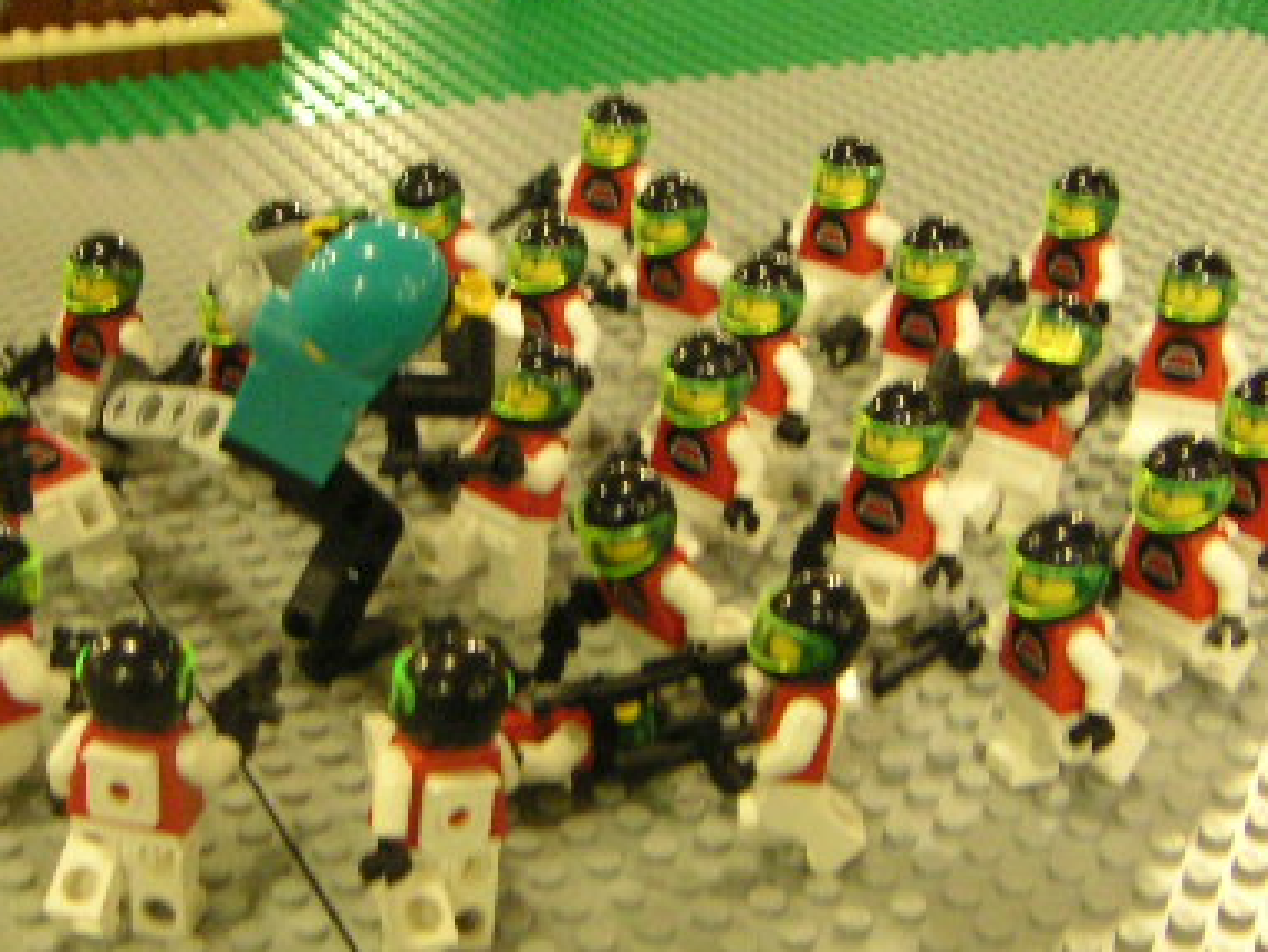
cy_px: 561
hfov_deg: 28.9
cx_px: 528
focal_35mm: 67
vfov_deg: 21.9
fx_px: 2456
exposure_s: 1/20
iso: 400
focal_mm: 5.3
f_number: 2.9
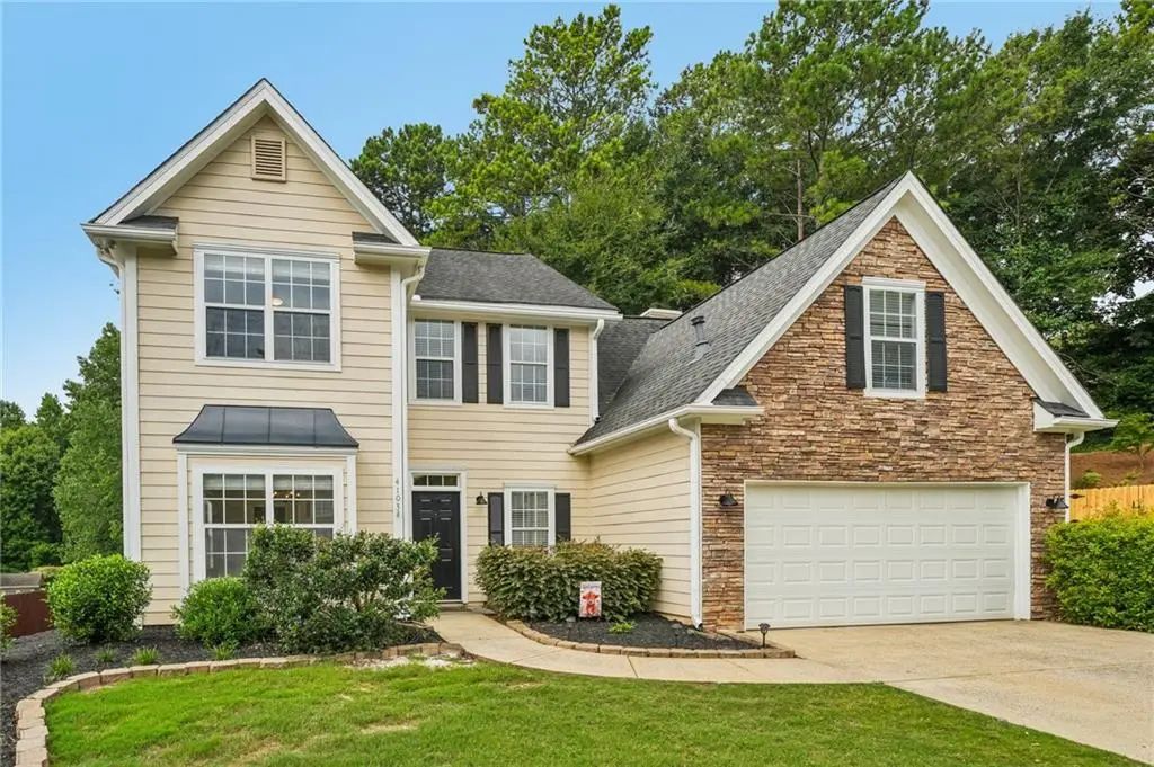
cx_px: 577
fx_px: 577
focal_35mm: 18
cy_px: 384
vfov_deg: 67.3
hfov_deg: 90.0
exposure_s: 1/160
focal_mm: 18
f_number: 8
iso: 100
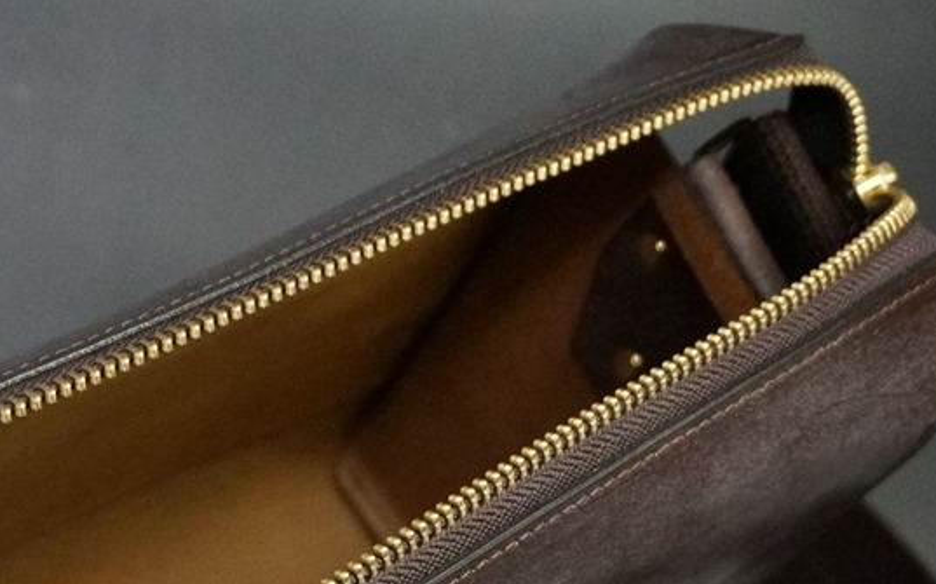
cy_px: 610
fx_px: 2349
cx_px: 56
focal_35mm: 92
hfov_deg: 21.9
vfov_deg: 13.9
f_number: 4.5
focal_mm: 27
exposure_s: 1/125
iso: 3200
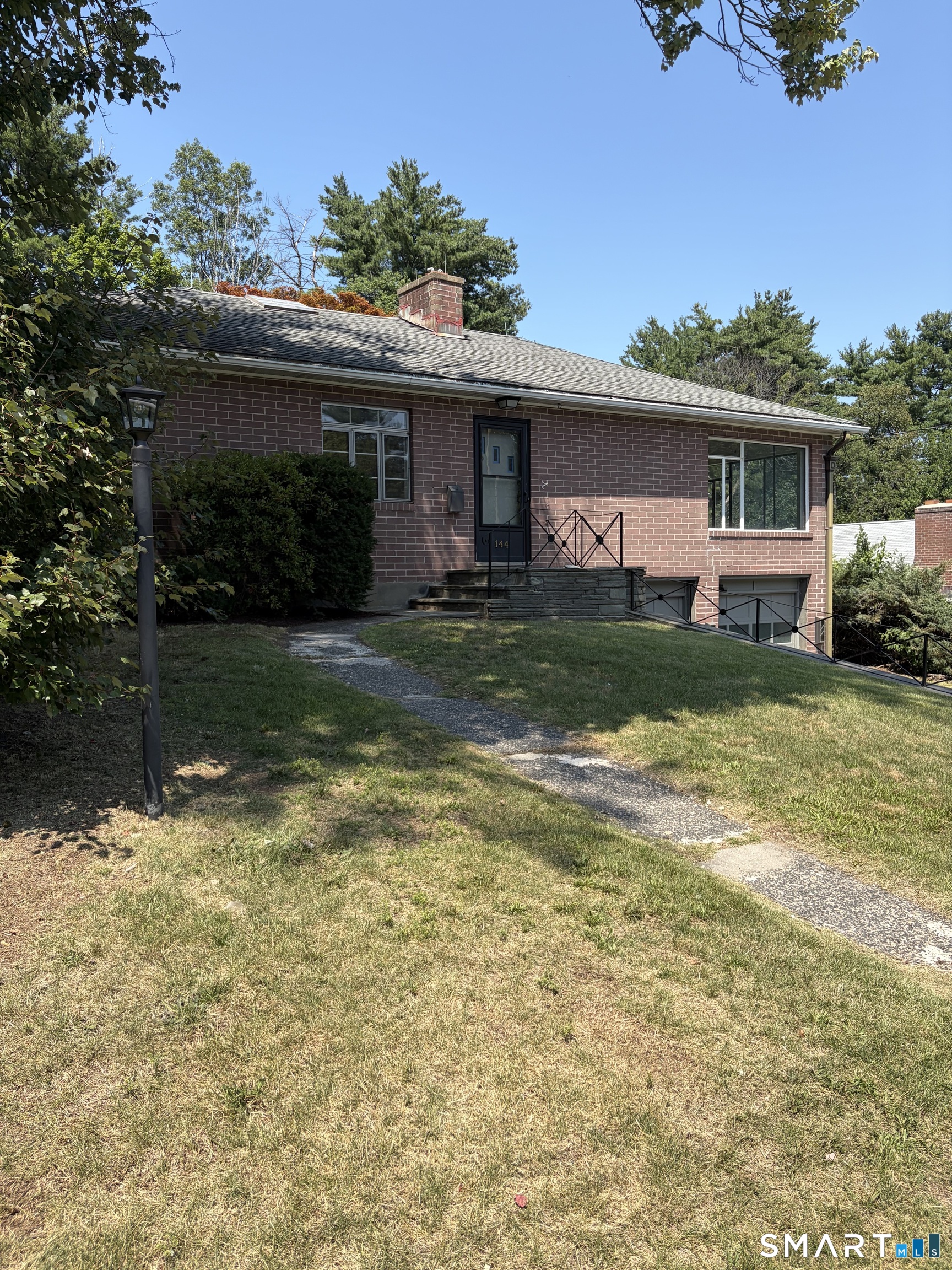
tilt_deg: -1.1
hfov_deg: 53.1
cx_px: 476
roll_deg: +1.0
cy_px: 635
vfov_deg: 67.3
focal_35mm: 26
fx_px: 953
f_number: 1.6
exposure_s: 1/2075
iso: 50
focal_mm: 5.96
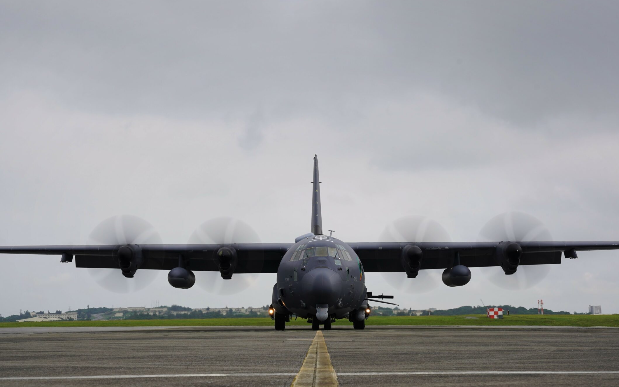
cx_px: 318
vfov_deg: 22.0
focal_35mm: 59
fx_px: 995
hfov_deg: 34.5
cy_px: 236
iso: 100
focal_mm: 48
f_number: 13
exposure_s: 1/80
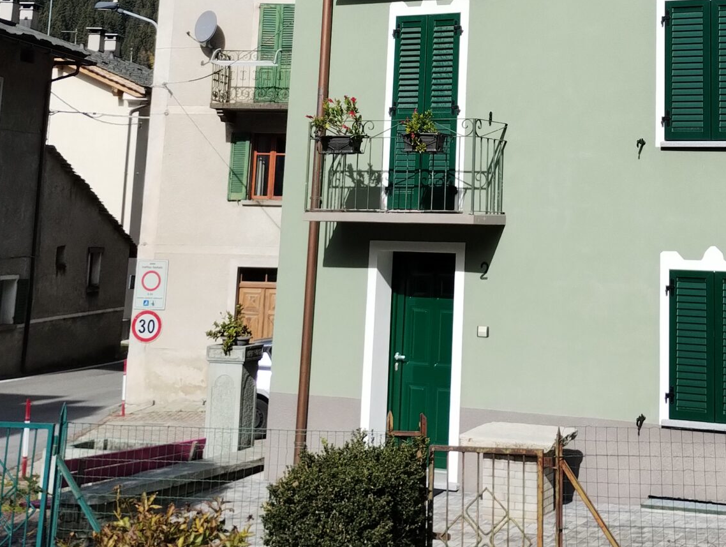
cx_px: 537
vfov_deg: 22.3
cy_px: -30
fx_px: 1323
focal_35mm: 63
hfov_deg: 30.2
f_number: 1.8
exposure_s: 1/849
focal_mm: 4.27
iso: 100
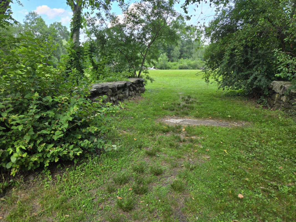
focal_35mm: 23
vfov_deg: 58.9
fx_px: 197
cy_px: 111
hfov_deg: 73.9
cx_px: 148
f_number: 1.8
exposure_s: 1/120
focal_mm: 5.4
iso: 32
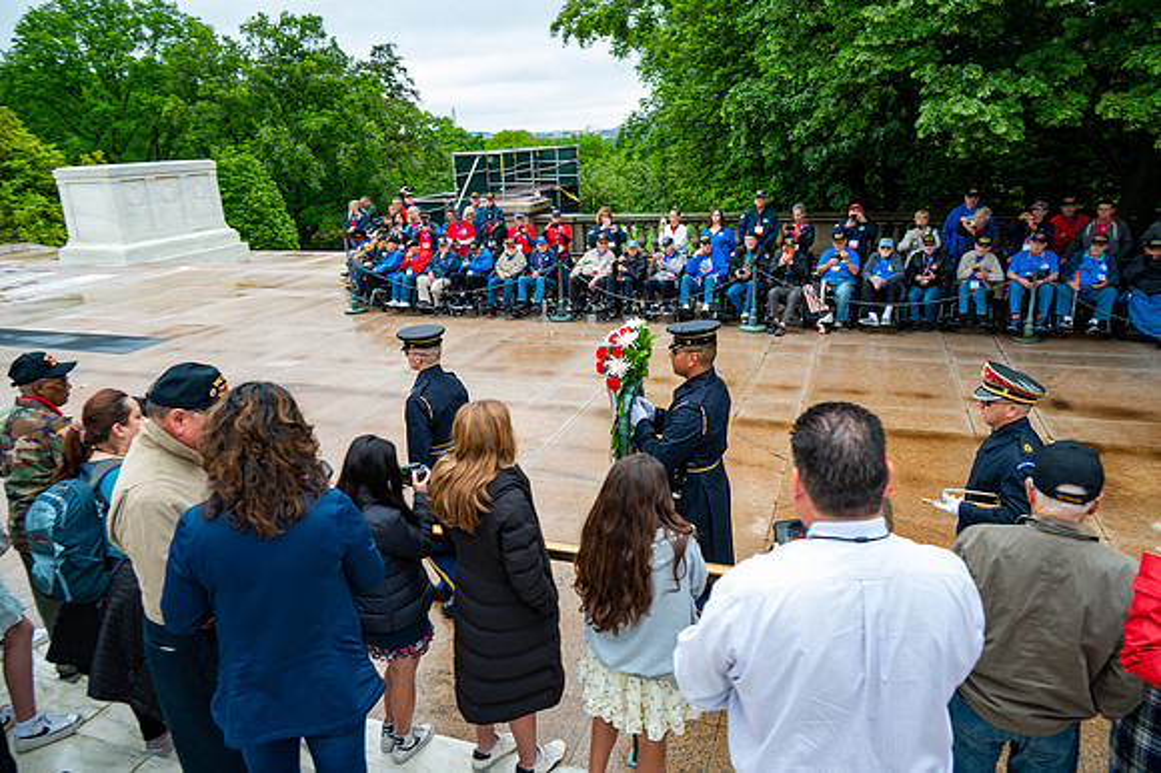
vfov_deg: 50.4
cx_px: 580
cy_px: 386
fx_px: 822
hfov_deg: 70.5
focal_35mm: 26
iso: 280
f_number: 6.3
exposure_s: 1/100
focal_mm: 25.5
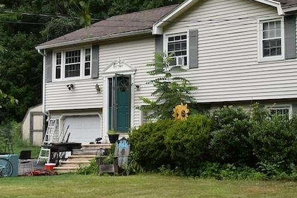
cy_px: 53
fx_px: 695
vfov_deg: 16.2
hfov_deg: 24.1
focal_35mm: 84
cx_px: 152
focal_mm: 23
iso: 200
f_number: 7.1
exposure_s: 1/250
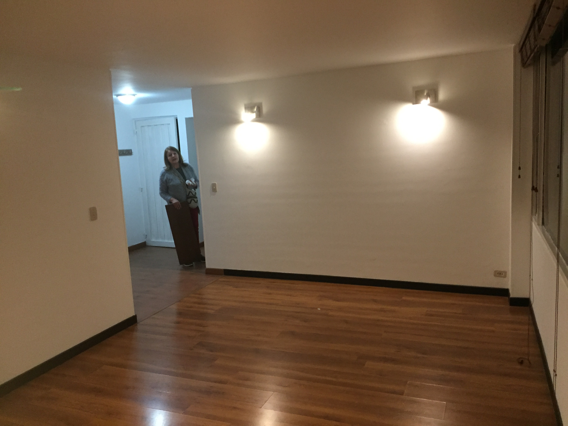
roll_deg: +3.8
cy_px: 213
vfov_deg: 48.2
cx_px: 284
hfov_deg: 61.7
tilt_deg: -6.8
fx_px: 476
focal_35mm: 29
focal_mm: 4.15
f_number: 2.2
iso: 250
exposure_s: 1/24
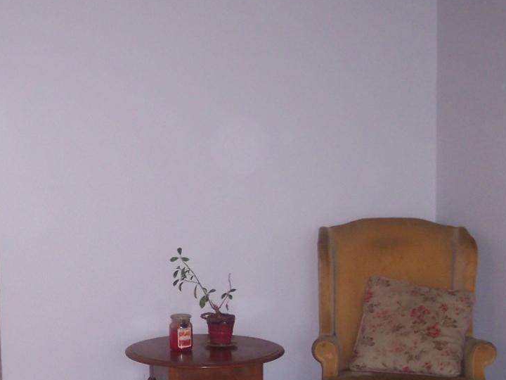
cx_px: 87
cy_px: 270
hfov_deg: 25.1
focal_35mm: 76
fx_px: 1111
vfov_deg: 19.3
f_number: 2.8
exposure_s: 1/30
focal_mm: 8
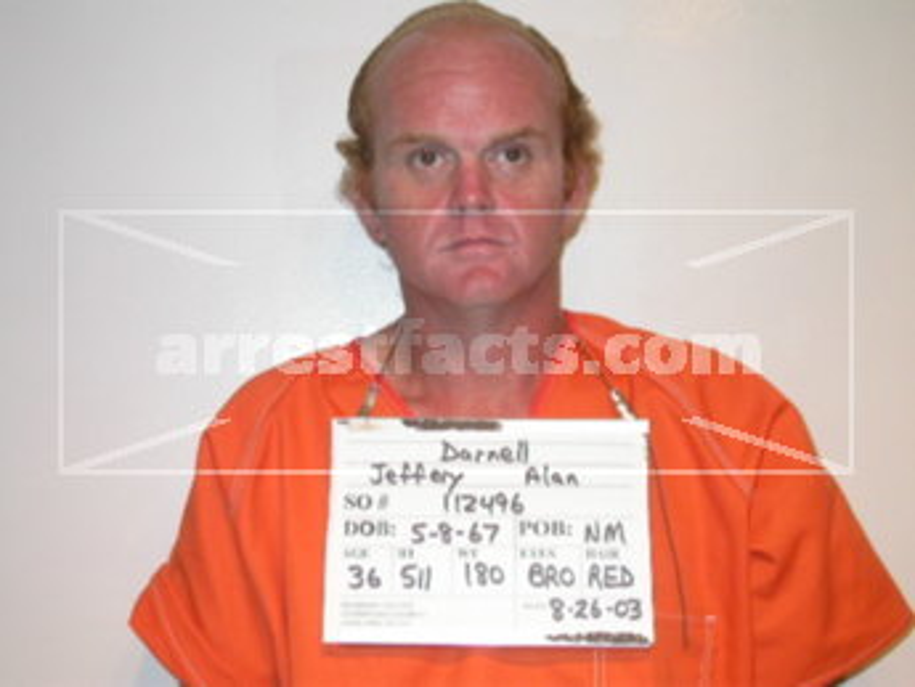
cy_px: 344
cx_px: 458
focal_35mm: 62
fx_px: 1639
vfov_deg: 23.7
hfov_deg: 31.2
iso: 100
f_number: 3.1
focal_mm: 12.9
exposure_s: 1/60.3
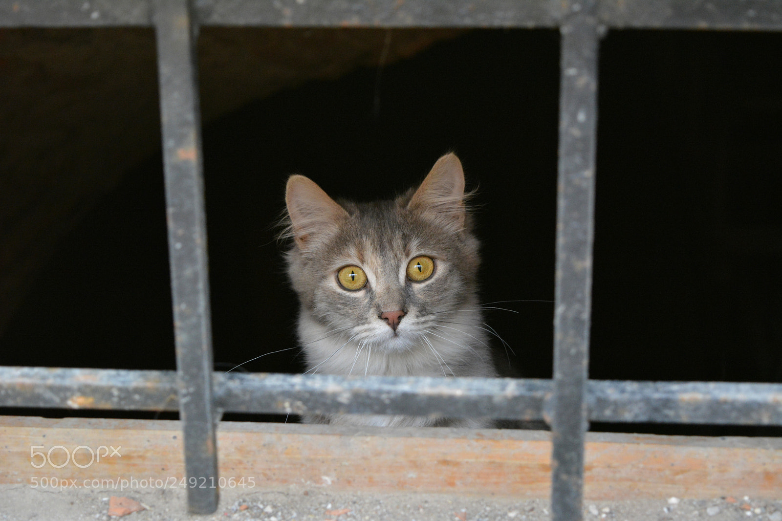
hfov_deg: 24.6
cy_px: 260
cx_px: 391
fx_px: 1792
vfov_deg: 16.5
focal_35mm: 82
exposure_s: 1/400
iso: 1600
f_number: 5.6
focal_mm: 55
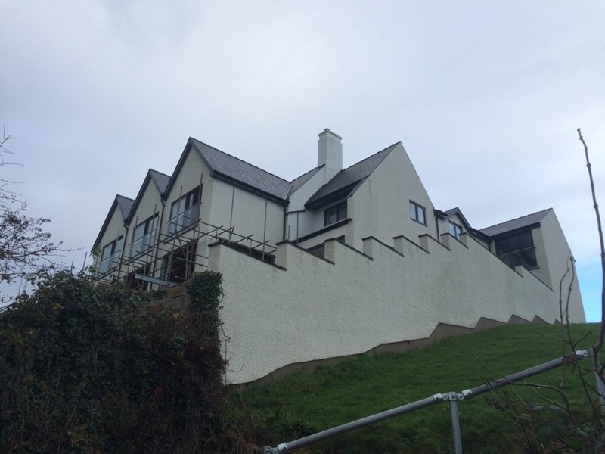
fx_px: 507
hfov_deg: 61.7
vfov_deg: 48.2
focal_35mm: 29
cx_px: 302
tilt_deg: +24.4
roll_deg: +0.0
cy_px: 227
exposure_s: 1/547
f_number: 2.2
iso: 32
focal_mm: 4.15
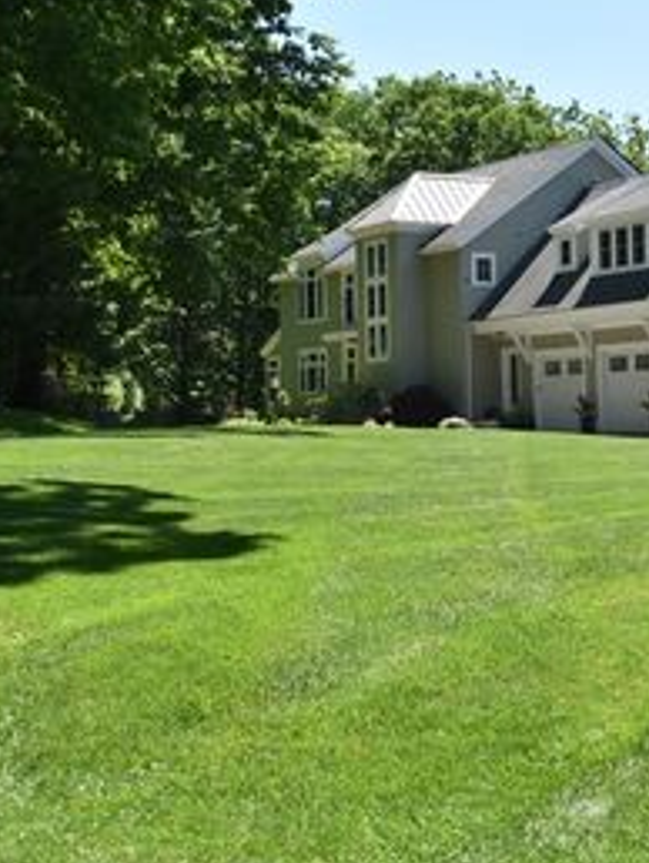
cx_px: 743
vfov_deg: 28.9
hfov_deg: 20.7
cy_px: 353
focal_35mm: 67
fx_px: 1672
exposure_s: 1/500
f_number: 8
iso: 400
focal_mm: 24
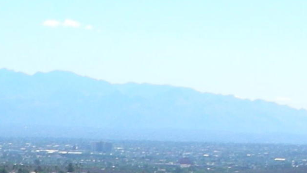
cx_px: -145
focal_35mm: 181
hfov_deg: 11.4
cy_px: 285
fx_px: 1474
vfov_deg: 6.6
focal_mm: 5.8
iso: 50
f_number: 8.5
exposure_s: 1/89.2
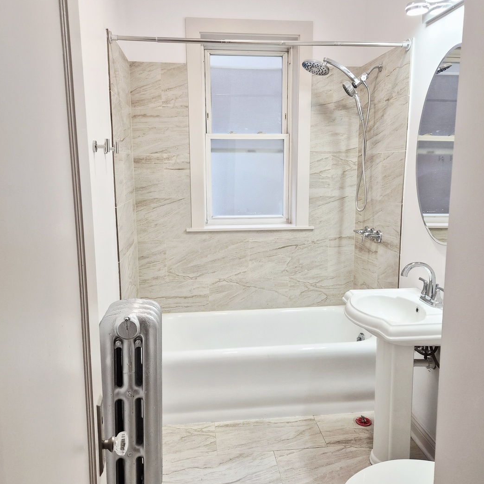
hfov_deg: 57.3
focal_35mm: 28
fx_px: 443
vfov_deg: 57.3
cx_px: 252
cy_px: 240
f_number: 1.8
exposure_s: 1/120
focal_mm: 5.4
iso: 160
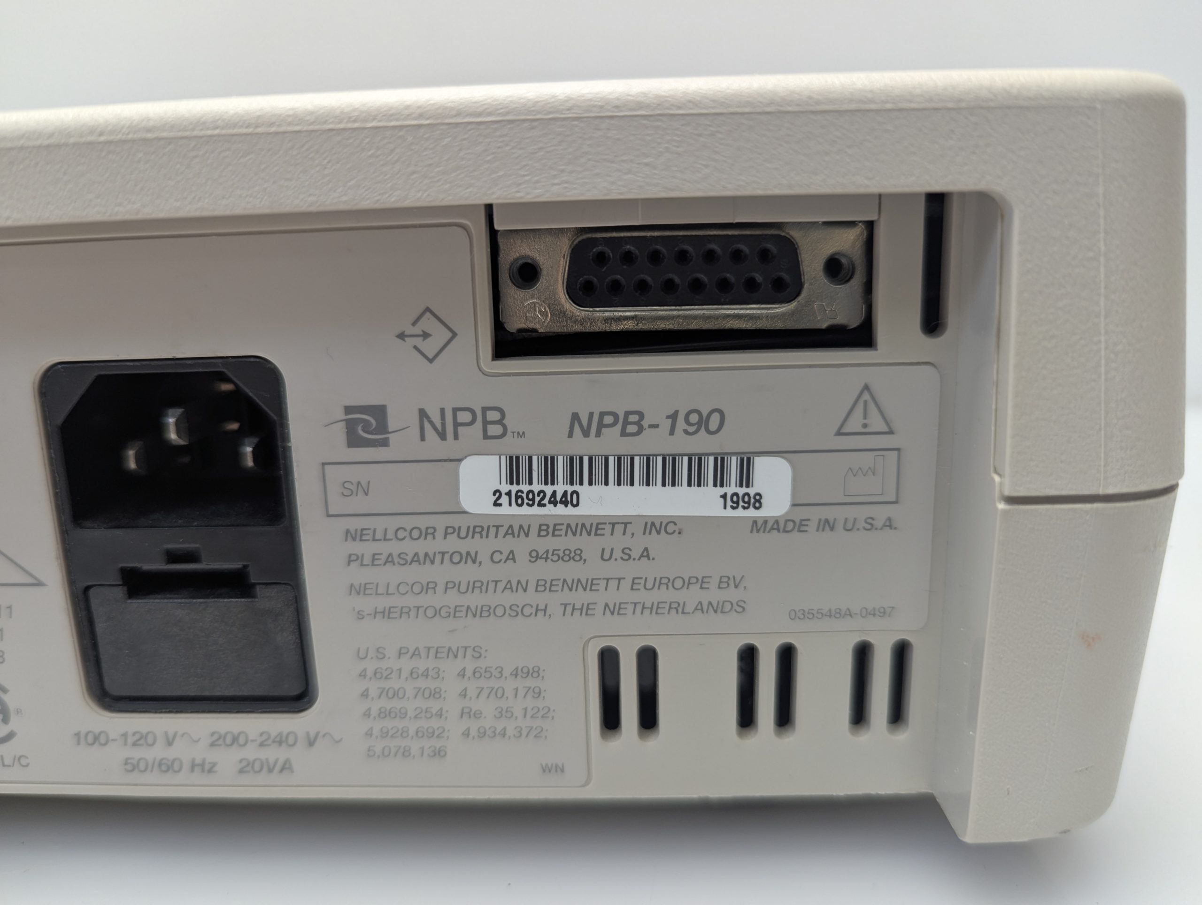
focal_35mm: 24
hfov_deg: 71.5
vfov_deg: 56.9
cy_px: 452
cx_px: 601
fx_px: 835
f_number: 1.85
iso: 52
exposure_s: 1/33.3
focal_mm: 6.81
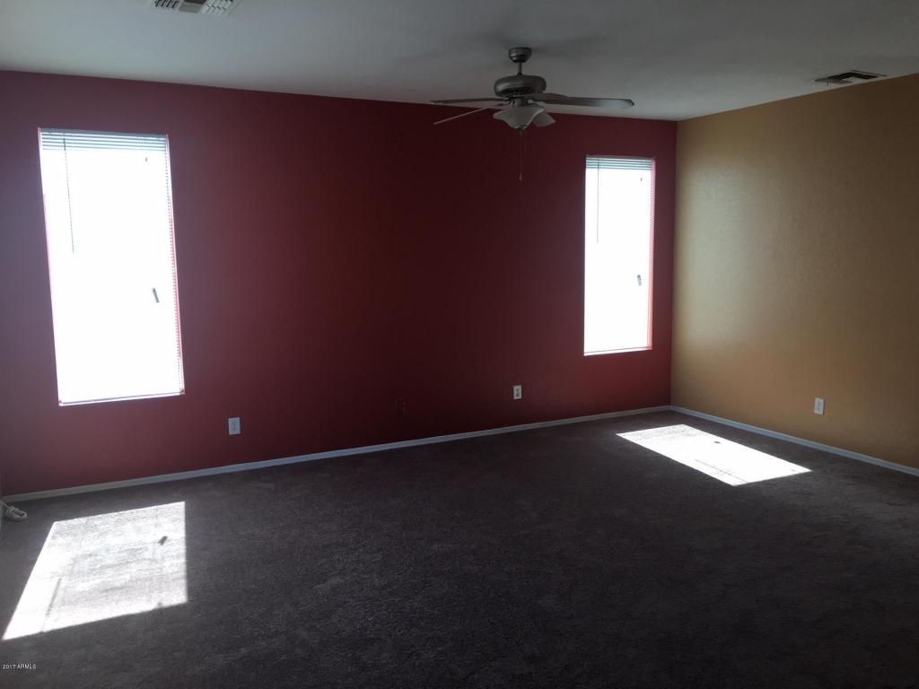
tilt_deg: -7.1
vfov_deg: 48.2
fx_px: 770
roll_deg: +1.2
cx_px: 460
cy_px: 344
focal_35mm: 29
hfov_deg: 61.7
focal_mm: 4.15
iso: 40
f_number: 2.2
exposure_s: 1/120
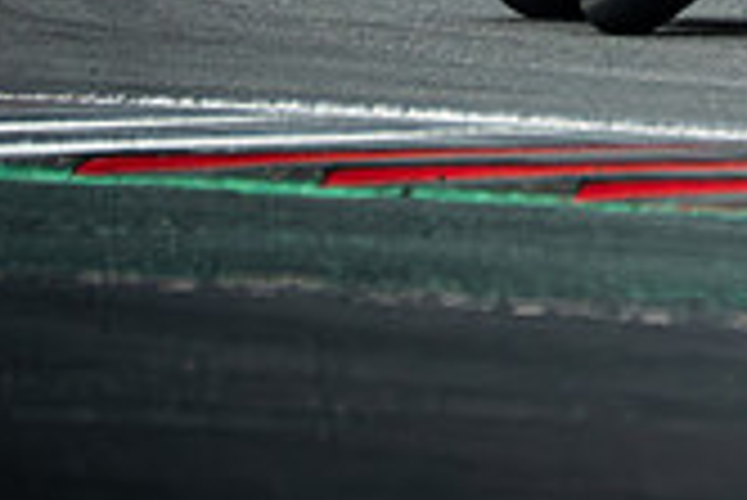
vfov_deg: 0.7
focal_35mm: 2095
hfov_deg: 1.0
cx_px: 1282
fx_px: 43508
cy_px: -345
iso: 2500
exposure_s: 1/1600
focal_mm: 400
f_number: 5.6
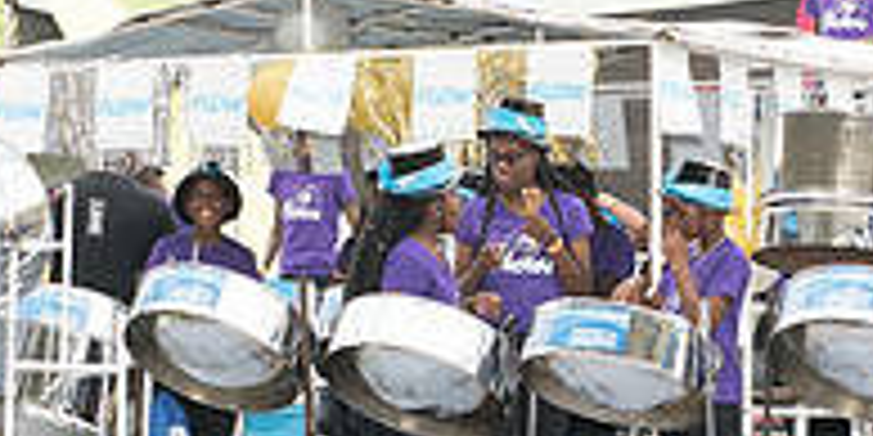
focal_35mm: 199
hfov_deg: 11.1
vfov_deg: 5.6
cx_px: 374
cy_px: 337
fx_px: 4489
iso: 250
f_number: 5.6
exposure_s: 1/125
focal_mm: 62
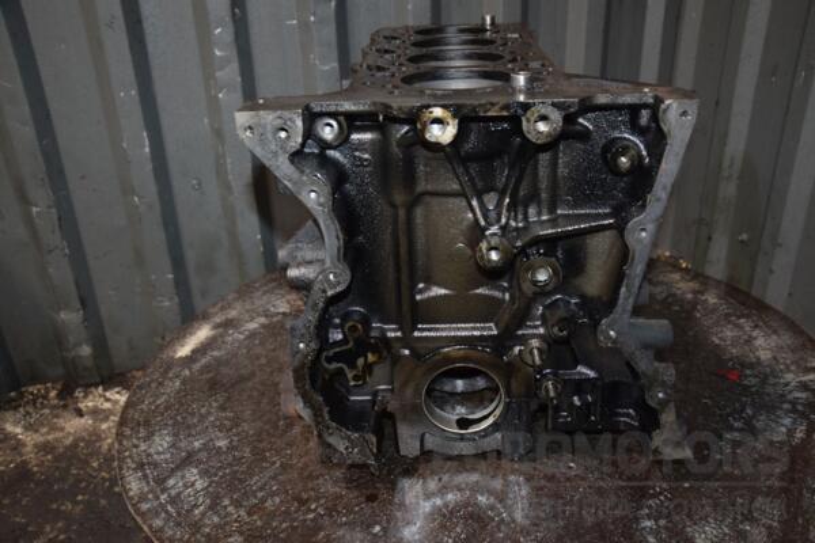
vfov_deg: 40.0
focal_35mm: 33
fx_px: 747
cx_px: 408
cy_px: 272
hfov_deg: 57.2
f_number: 5
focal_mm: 22
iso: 800
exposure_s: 1/60
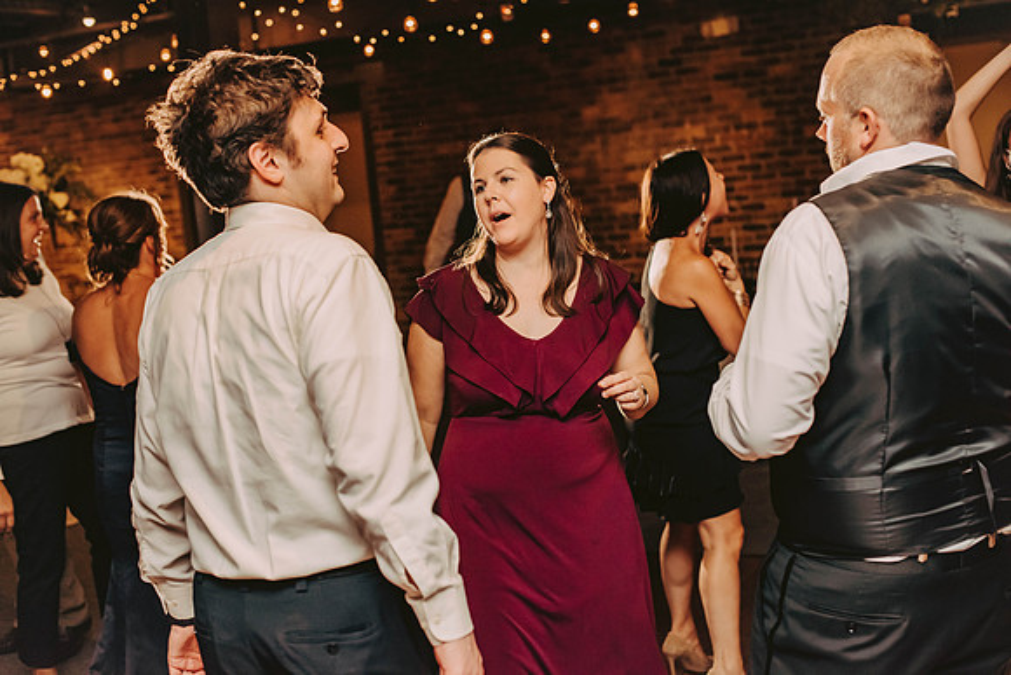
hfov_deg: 39.6
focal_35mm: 50
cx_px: 506
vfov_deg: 27.0
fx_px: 1404
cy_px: 338
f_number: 3.2
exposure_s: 1/200
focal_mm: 50
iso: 2000
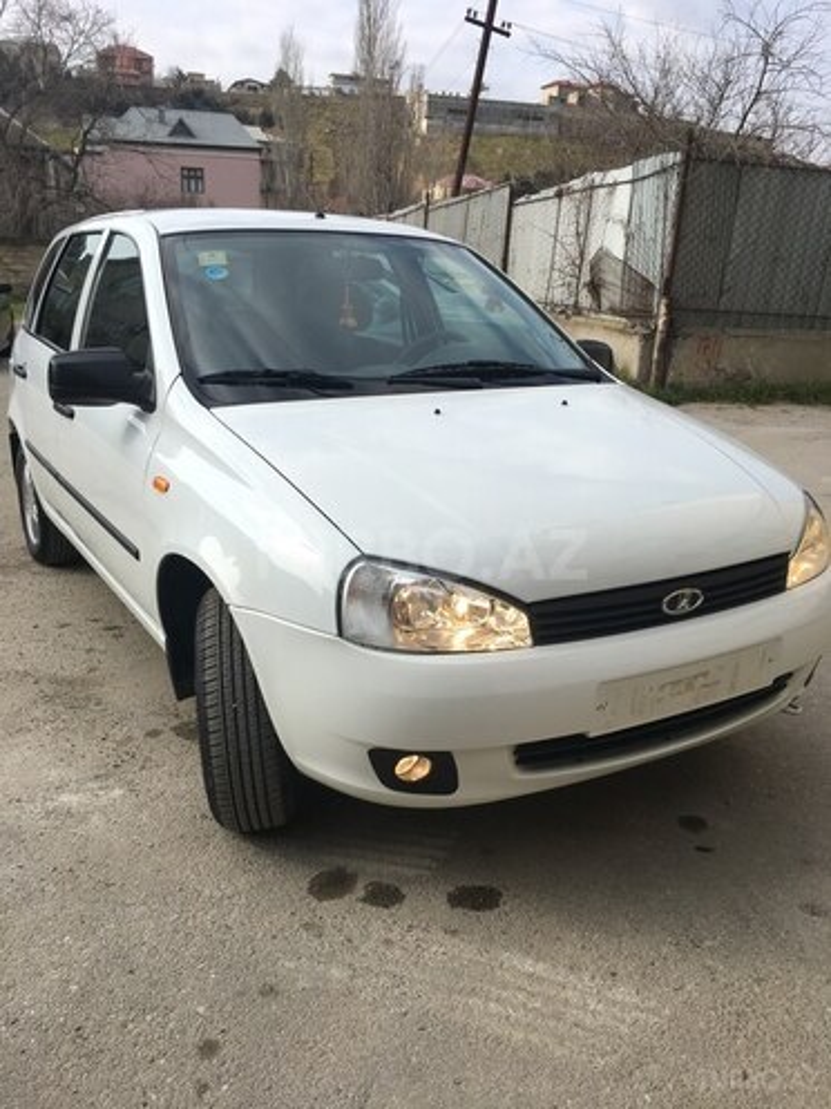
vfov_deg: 61.7
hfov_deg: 48.2
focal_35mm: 29
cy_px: 554
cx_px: 416
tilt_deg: -15.7
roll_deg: -2.5
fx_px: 928
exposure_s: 1/974
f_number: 2.2
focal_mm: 4.15
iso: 25
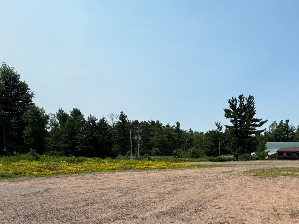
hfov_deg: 59.6
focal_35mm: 28
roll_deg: -1.4
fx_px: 242
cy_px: 181
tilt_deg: -7.6
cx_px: 229
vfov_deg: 46.9
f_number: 2.2
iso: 50
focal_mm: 2.22
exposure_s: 1/2415
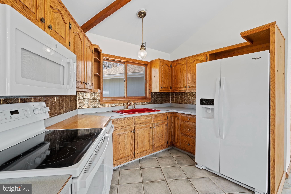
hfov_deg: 96.7
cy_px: 97
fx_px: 129
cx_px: 146
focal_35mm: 16
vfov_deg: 73.7
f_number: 8
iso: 400
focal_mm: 16
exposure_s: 1/15
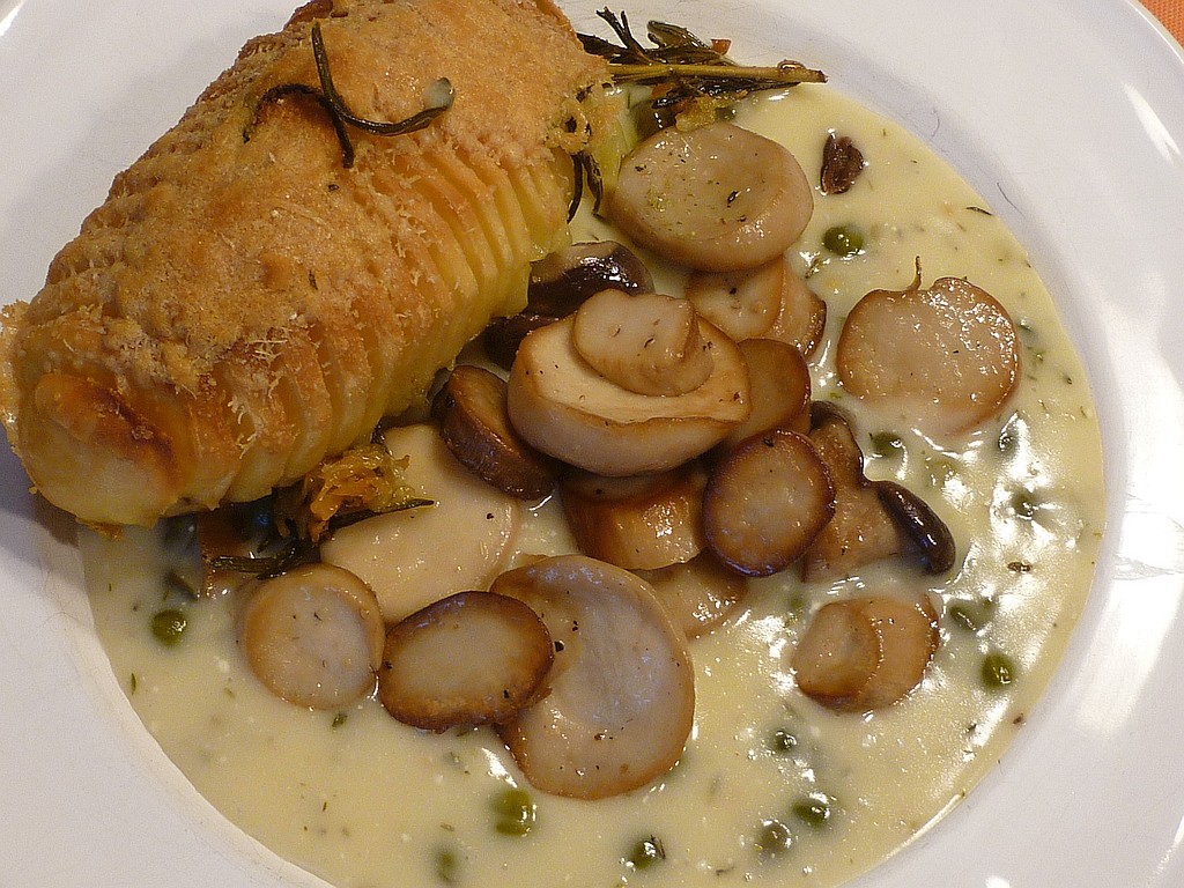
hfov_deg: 30.3
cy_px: 444
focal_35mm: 64
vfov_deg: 22.9
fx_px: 2189
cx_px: 592
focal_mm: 5.9
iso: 100
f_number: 2.9
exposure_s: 1/30
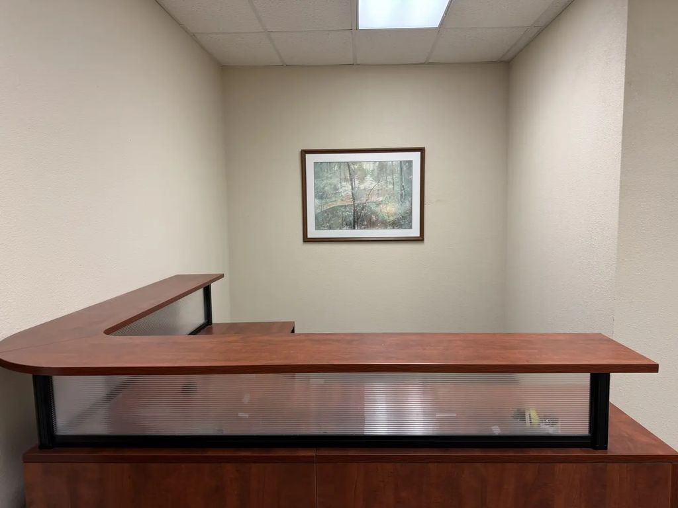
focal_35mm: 24
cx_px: 339
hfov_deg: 71.6
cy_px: 254
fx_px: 470
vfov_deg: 56.8
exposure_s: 1/60
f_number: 1.78
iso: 100
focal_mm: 6.76
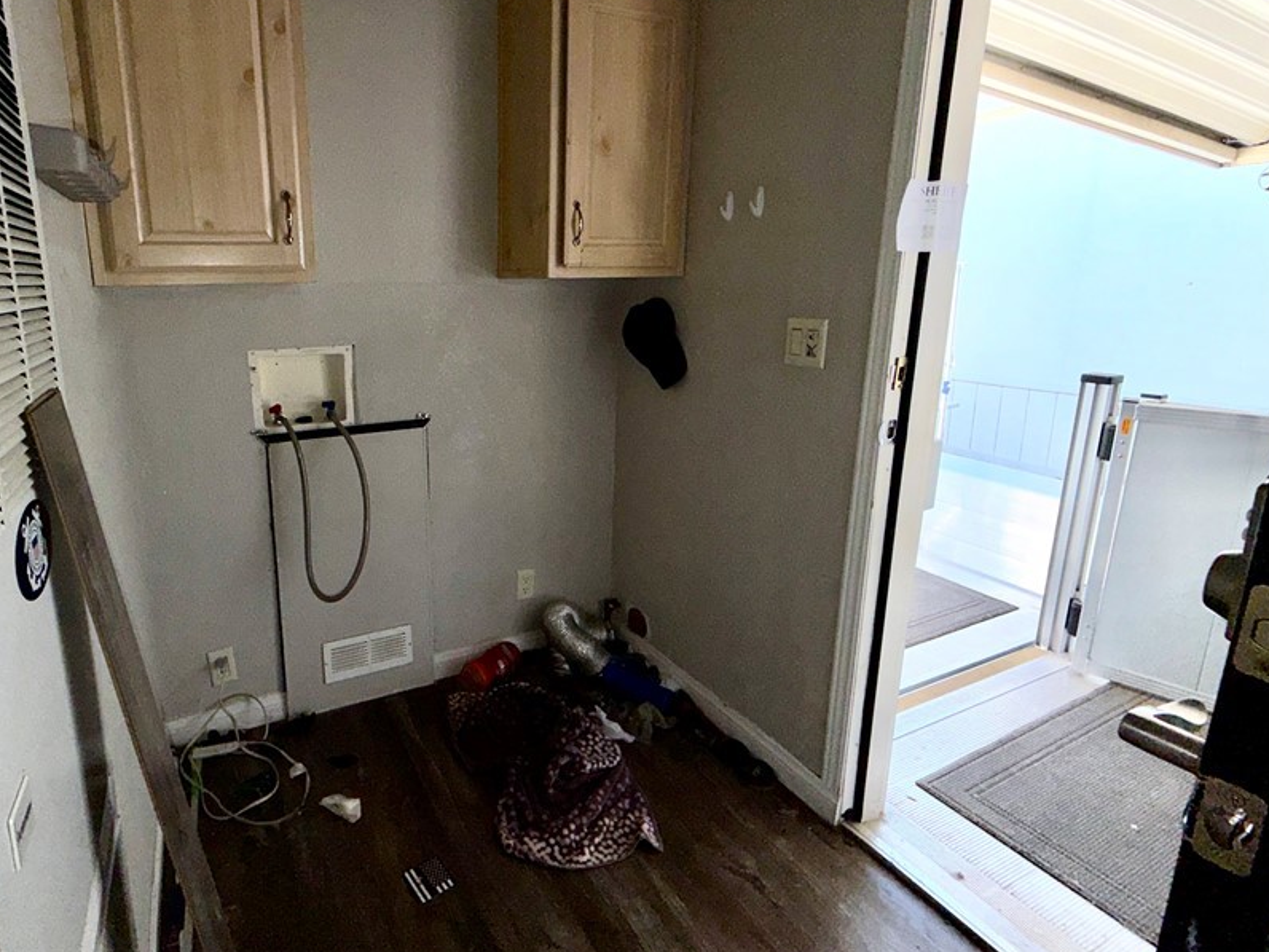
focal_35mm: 18
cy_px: 410
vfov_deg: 71.2
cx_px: 472
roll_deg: +1.7
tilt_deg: -11.2
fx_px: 660
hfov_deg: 86.0
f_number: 2.2
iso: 16
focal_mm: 2.22
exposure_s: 1/185
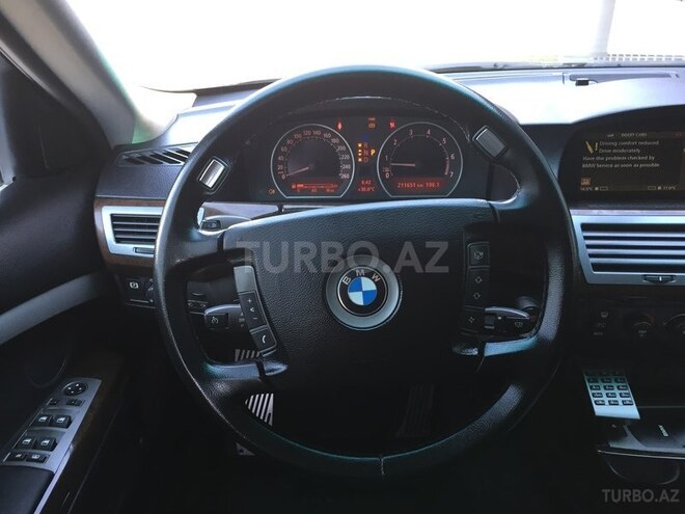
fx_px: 574
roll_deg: +0.5
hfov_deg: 61.7
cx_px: 342
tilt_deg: -27.2
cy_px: 257
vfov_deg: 48.2
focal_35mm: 29
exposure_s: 1/33
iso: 40
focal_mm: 4.15
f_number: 2.2
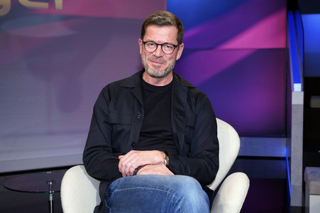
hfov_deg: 40.4
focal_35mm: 49
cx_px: 160
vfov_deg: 27.5
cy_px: 106
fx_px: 435
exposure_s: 1/125
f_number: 5.6
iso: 2000
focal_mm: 49
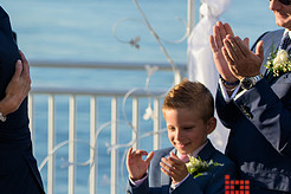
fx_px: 1908
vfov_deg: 5.8
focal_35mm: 236
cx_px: -34
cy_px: 8
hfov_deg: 8.6
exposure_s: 1/1600
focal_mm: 100
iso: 200
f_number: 3.2
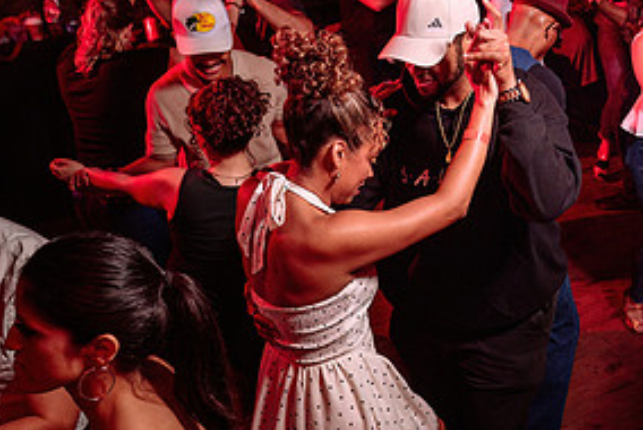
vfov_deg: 27.5
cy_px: 270
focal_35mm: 49
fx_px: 876
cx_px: 446
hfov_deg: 39.7
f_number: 4
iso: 800
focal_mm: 24
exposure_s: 1/50
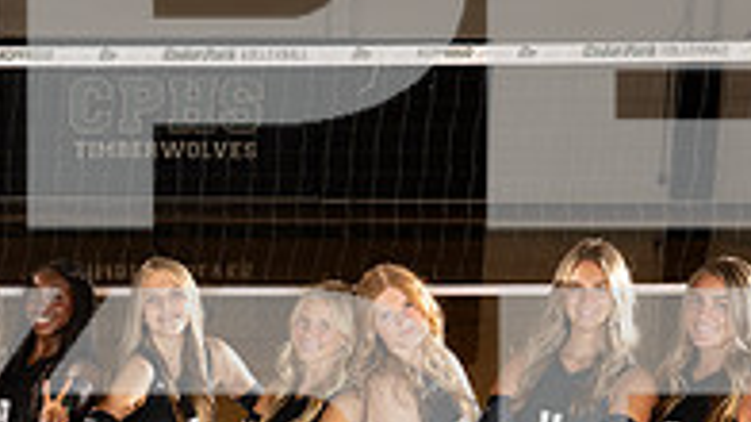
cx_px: -83
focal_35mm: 115
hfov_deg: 17.9
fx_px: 2289
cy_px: 484
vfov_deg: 10.4
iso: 1250
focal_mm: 33
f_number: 8
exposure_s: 1/250
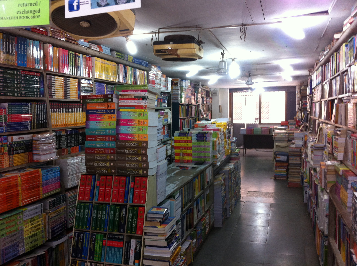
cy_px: 133
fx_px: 360
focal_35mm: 35
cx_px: 178
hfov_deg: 52.7
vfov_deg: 40.6
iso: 80
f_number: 2.8
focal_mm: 3.85
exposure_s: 1/17
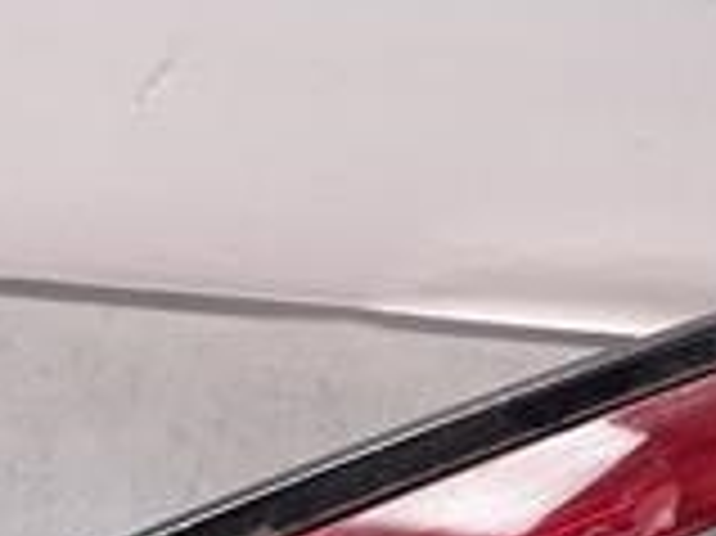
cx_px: 131
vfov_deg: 12.8
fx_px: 2336
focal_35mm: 113
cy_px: 599
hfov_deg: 17.3
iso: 40
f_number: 1.9
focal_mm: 2.91
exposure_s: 1/50
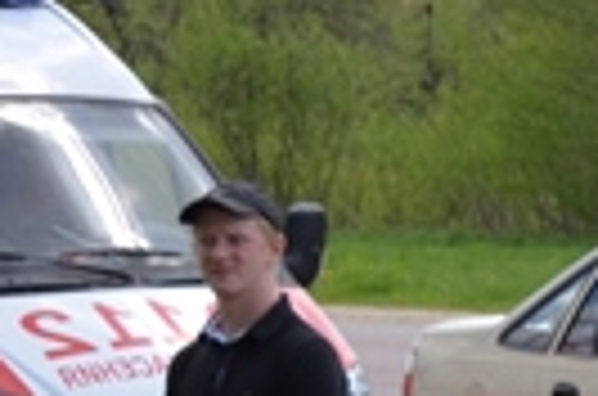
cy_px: -112
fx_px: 6529
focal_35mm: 394
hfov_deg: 4.8
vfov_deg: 3.5
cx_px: 2275
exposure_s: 1/200
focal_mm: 34
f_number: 7.1
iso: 100
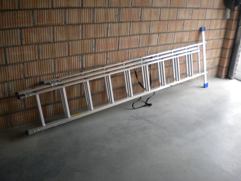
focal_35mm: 35
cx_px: 120
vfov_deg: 40.7
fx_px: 244
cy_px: 90
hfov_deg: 52.6
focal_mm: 6.3
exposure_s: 1/60
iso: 350
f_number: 3.1
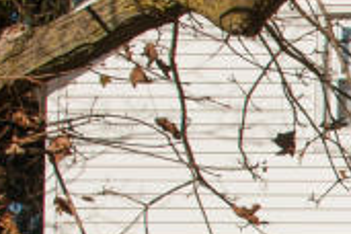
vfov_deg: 6.4
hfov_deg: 8.6
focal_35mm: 209
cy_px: 425
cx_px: 961
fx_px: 2038
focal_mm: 31
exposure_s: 1/1600
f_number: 8
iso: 400
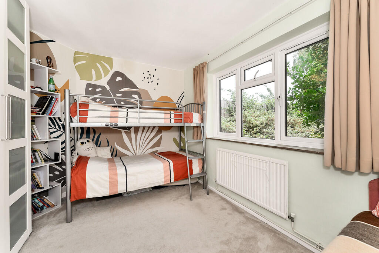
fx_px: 147
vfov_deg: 81.2
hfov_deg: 104.2
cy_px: 126
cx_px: 190
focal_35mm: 14
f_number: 6.3
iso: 800
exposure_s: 1/125
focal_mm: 14
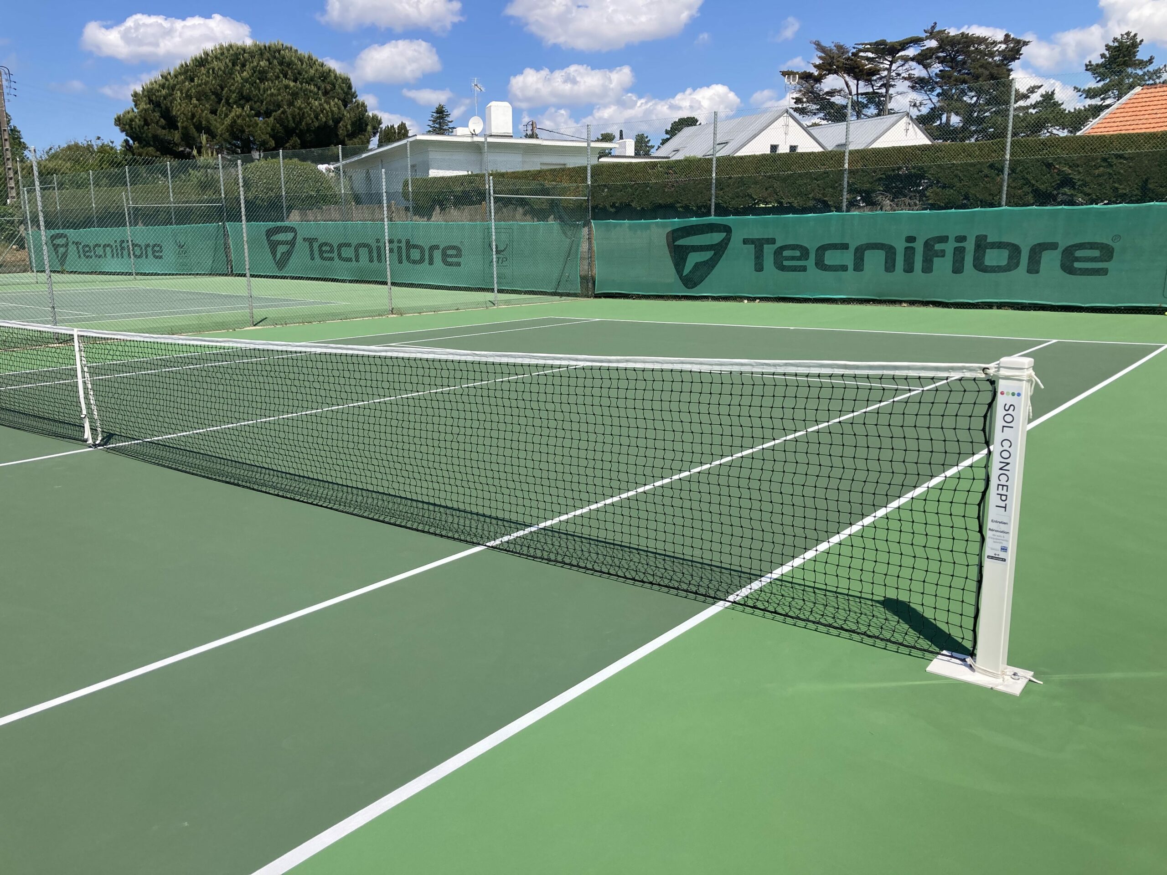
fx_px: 944
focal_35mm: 28
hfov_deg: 63.4
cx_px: 584
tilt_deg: -11.2
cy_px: 438
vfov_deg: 49.7
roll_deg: +0.9
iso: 20
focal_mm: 3.99
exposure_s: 1/2667
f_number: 1.8
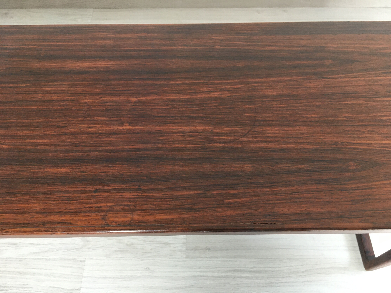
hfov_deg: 61.7
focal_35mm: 29
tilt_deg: -58.9
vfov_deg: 48.2
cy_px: 146
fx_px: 328
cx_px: 196
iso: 125
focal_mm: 4.15
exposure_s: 1/33
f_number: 2.2
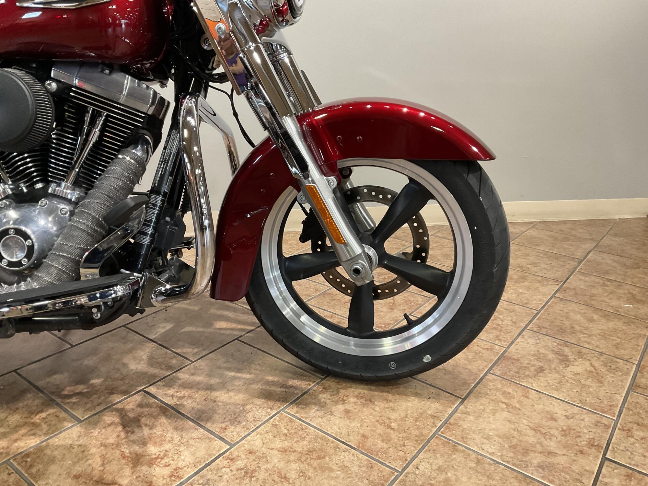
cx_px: 324
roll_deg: -2.7
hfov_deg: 61.7
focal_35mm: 29
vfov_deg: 48.2
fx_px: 543
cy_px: 243
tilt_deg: -20.2
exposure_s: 1/60
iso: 125
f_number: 1.8
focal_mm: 3
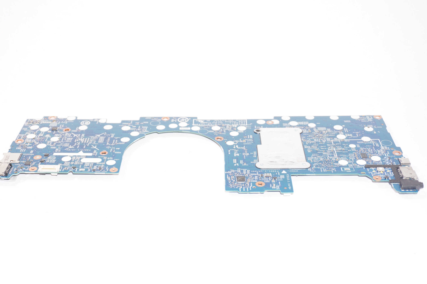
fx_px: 587
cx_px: 202
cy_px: 148
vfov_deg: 27.2
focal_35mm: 50
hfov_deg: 40.0
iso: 200
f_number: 5.6
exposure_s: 1/80
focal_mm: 31
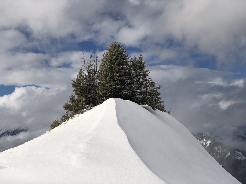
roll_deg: +1.6
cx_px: 123
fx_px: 370
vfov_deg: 28.0
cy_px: 92
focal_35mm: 52
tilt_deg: +6.4
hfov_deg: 36.8
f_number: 2.4
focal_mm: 6
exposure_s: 1/3247
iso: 16
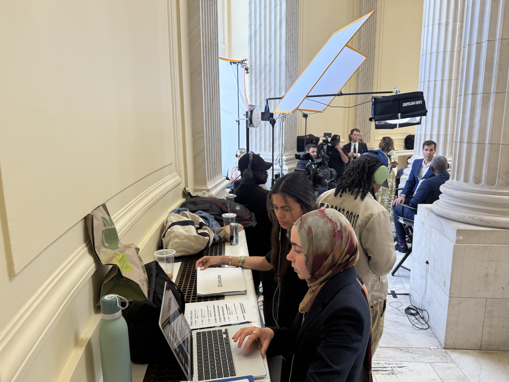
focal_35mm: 26
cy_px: 204
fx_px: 382
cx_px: 266
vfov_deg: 53.0
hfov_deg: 67.3
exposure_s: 1/157
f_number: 1.78
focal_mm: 6.76
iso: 125
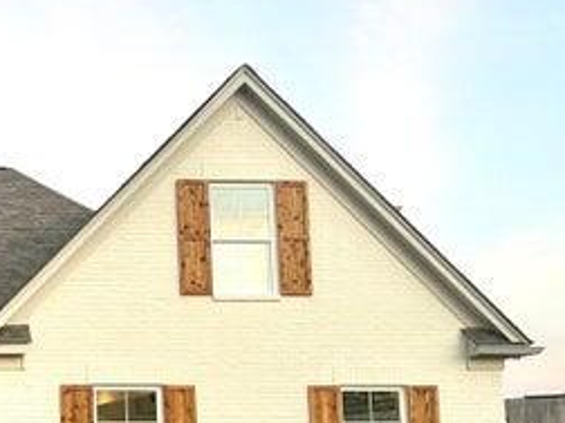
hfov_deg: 29.2
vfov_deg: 23.7
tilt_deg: +8.7
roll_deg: -0.4
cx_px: -27
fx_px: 996
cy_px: 331
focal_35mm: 61
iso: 125
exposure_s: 1/121
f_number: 1.78
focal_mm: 6.86
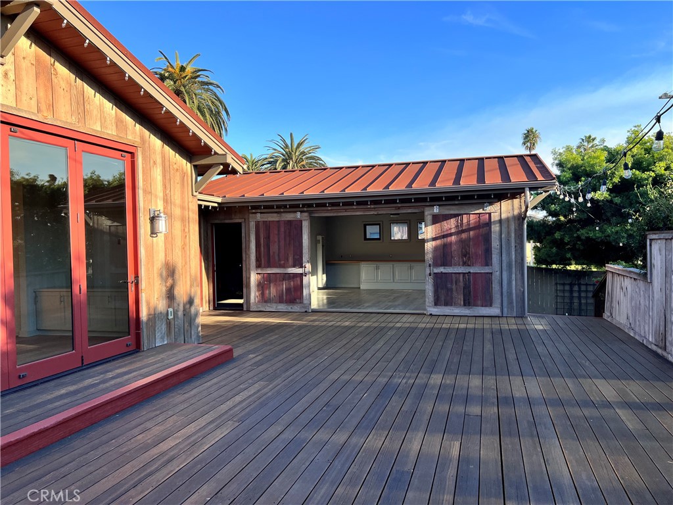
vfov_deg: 53.1
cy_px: 252
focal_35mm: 26
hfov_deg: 67.3
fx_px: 505
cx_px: 336
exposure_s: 1/1344
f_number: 1.5
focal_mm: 5.7
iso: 50
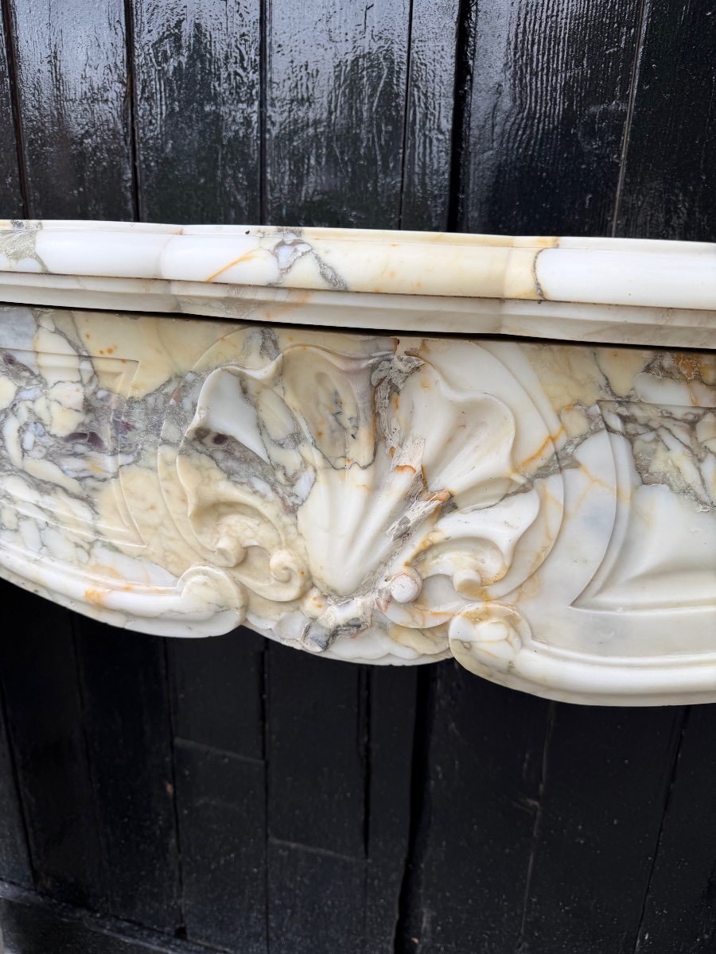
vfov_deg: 71.6
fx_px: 662
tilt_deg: -18.3
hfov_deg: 56.8
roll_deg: -2.8
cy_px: 477
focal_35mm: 24
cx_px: 358
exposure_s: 1/822
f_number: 1.78
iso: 80
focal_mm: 6.76
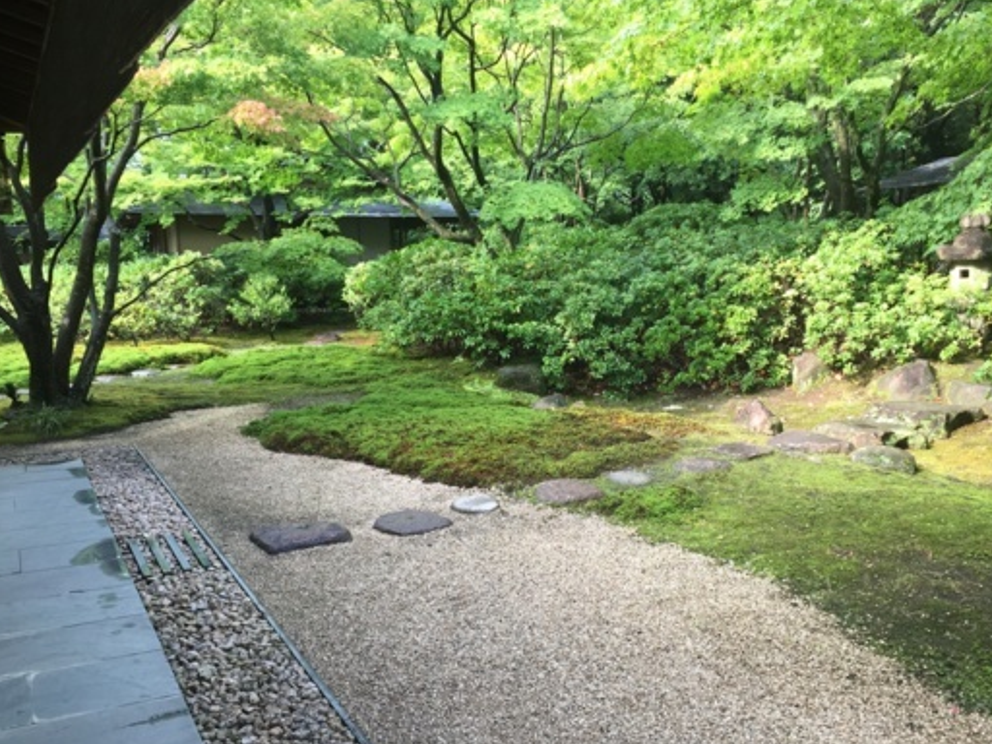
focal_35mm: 34
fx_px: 974
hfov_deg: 53.8
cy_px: 397
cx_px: 560
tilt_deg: -8.6
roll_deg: +0.5
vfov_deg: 41.8
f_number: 2.2
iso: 50
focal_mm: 4.15
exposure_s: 1/120
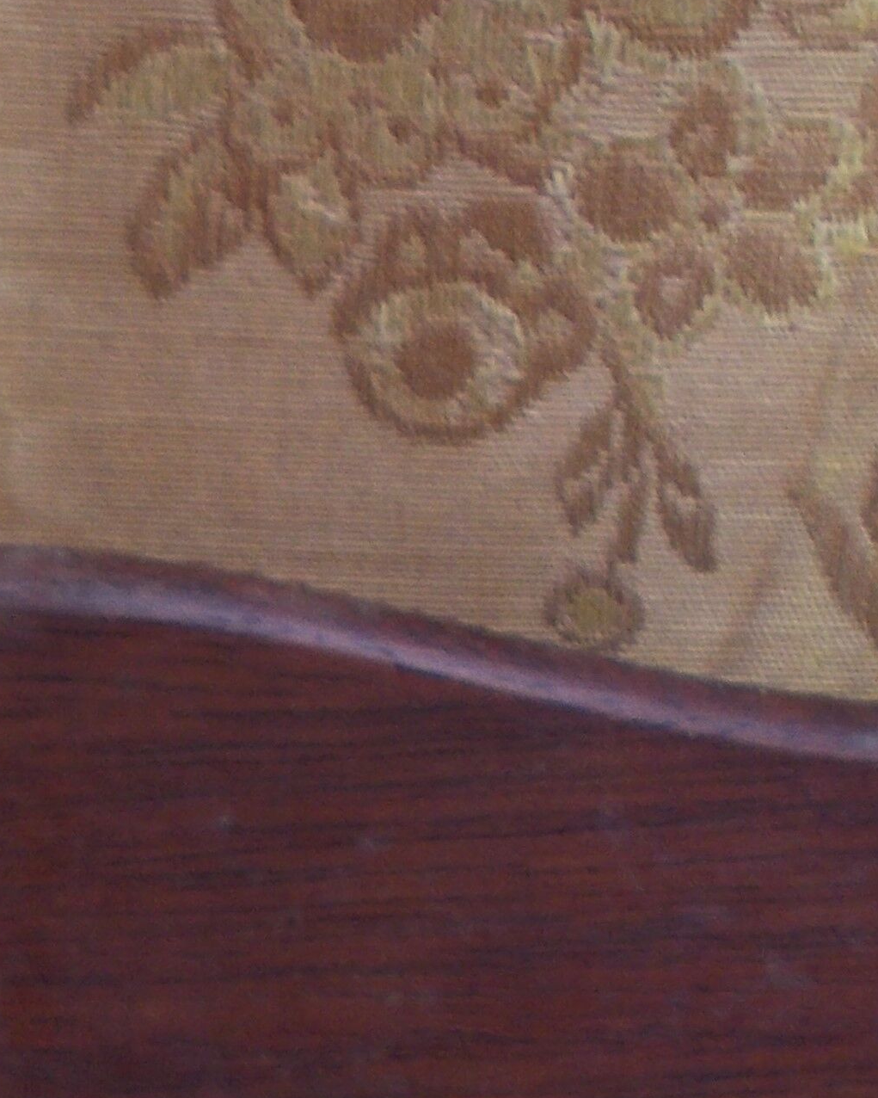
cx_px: -409
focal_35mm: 98
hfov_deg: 14.7
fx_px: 3183
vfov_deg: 19.1
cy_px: 1030
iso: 100
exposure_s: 1/25
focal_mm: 5.3
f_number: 3.4
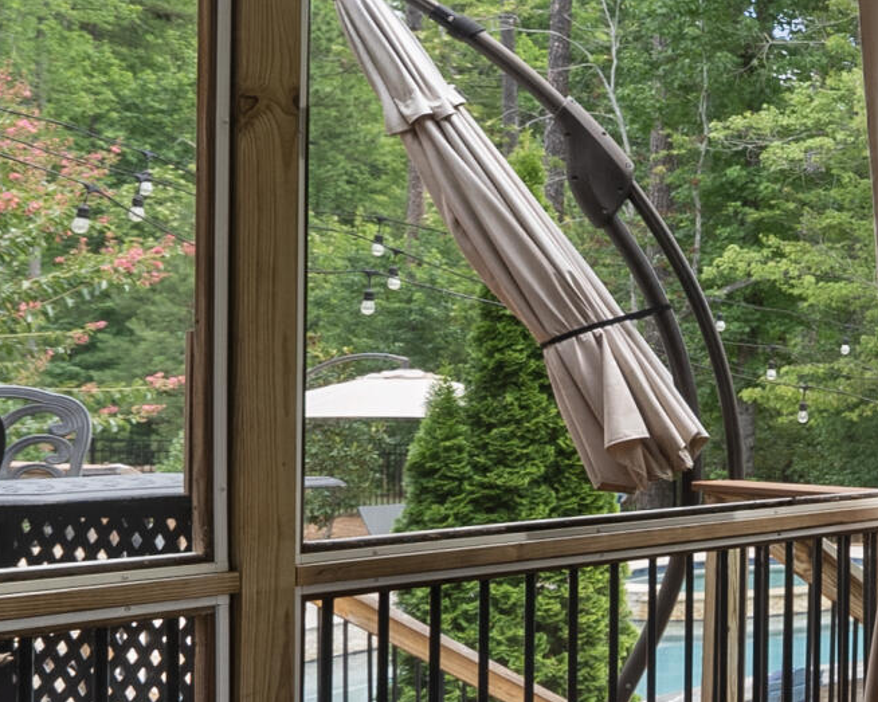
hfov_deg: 21.8
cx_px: 1565
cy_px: 366
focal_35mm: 56
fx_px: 1455
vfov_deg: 27.1
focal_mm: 13
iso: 400
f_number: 7.1
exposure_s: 1/30
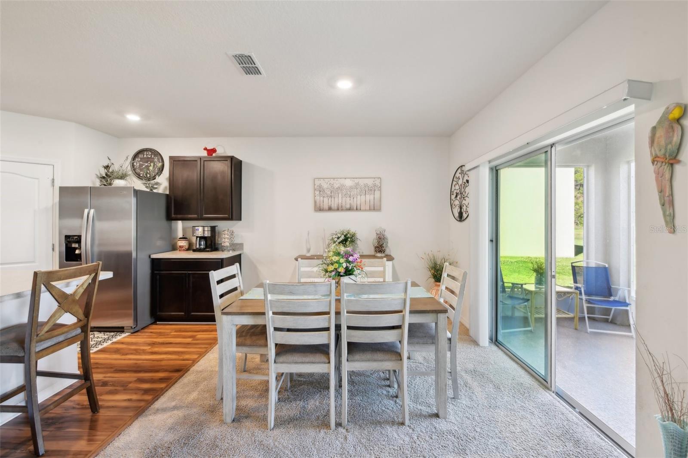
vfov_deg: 77.3
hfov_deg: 100.4
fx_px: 287
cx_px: 344
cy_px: 229
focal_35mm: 15
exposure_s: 1/13
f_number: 8
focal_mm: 15
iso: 400
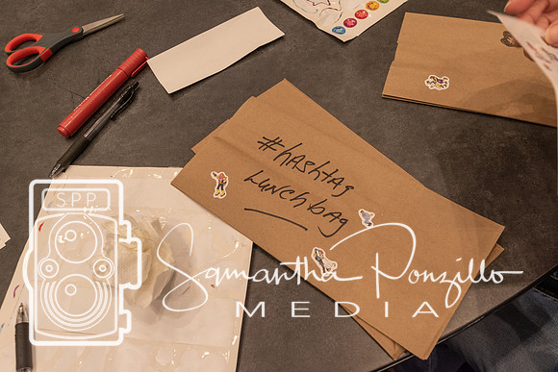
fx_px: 465
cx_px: 279
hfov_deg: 61.9
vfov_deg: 43.6
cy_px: 186
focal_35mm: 30
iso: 400
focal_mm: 20
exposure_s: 1/80
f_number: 4.5
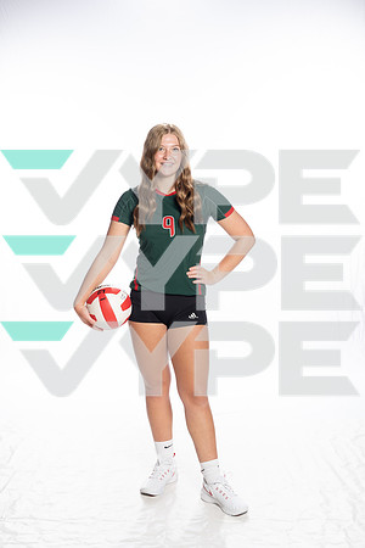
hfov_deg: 27.0
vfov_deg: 39.6
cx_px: 182
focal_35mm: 50
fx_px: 760
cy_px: 274
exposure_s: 1/250
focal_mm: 50
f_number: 8
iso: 400
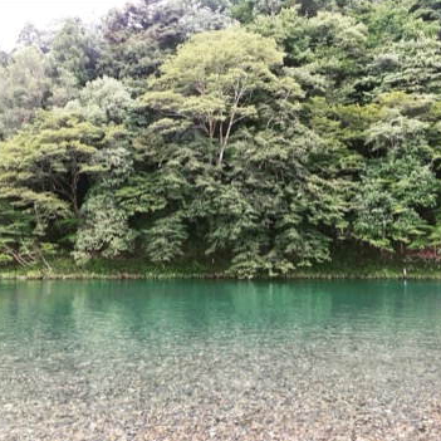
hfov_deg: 47.1
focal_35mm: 35
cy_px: 223
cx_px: 195
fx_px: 504
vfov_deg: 47.2
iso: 40
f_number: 2.2
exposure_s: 1/30
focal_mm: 4.15
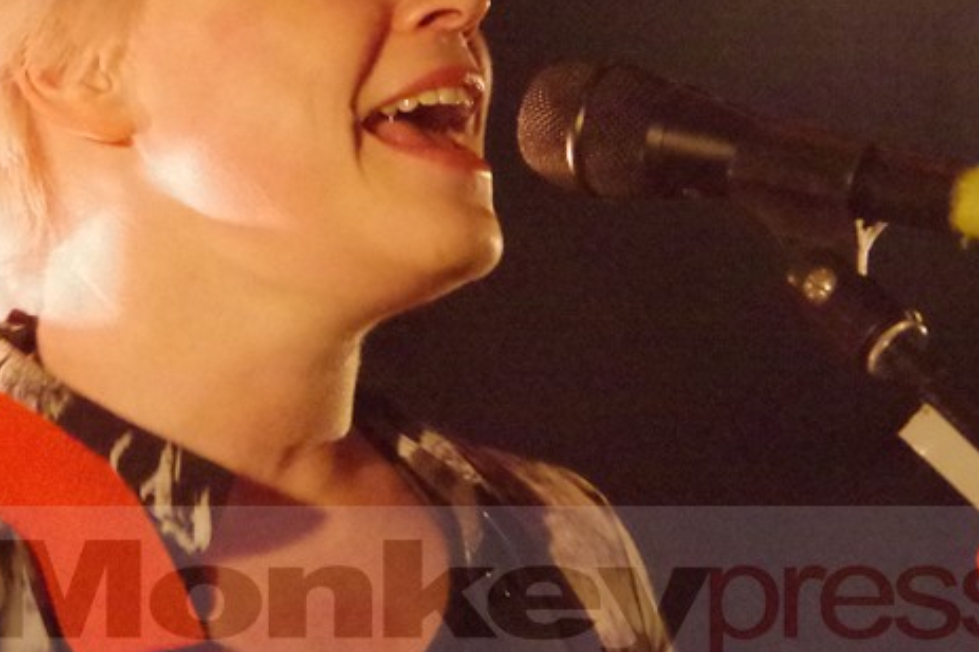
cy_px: 40
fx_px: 10706
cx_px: 412
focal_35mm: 394
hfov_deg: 5.2
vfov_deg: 3.5
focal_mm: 135
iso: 12800
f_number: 5.6
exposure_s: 1/50
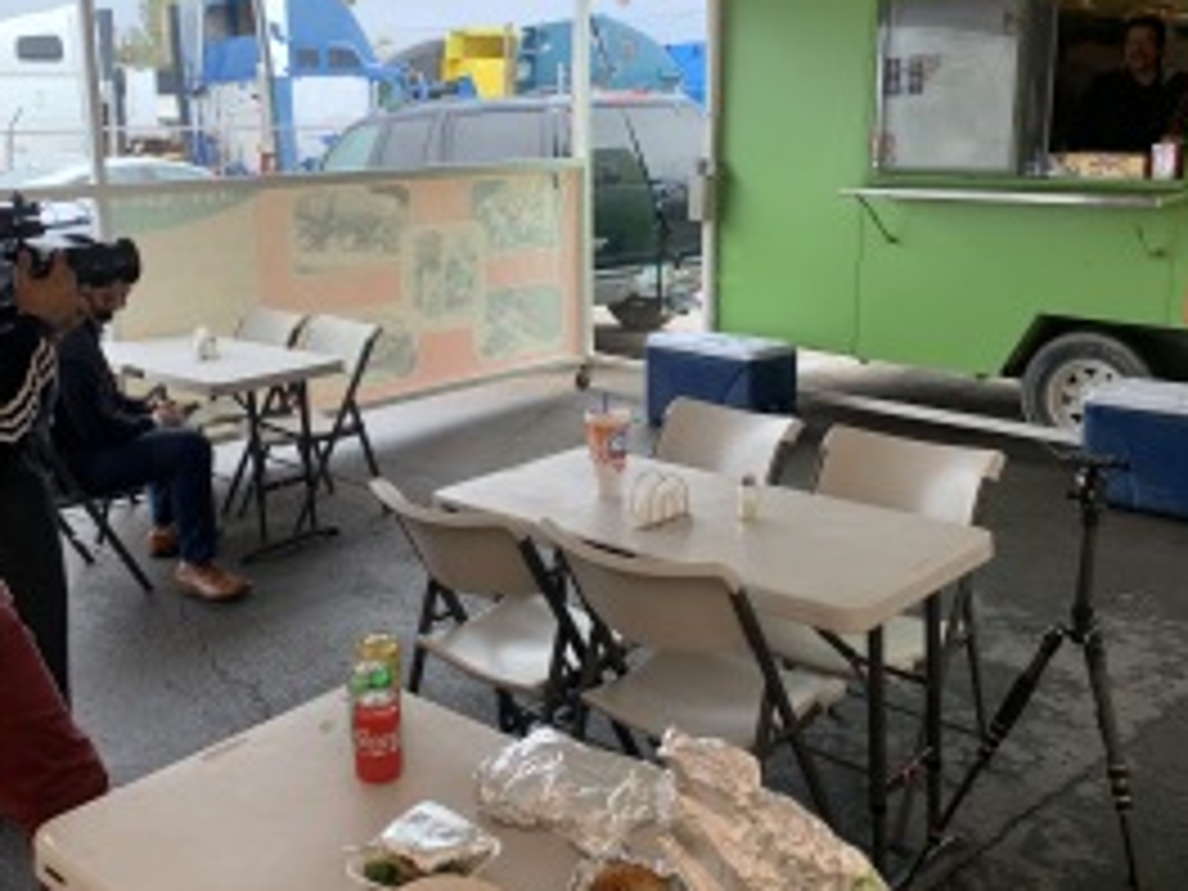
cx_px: 540
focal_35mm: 36
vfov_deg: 39.5
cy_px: 374
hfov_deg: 51.3
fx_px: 1235
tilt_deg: -9.8
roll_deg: +0.8
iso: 40
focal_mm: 4.25
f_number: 1.8
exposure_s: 1/122
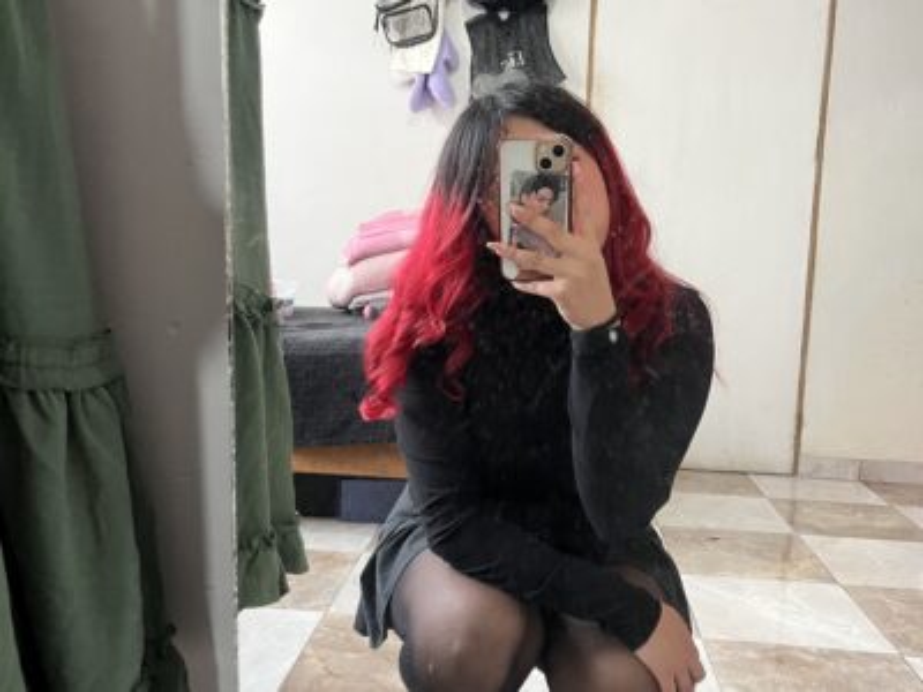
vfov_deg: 53.1
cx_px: 462
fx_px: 693
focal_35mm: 26
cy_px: 346
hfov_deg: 67.3
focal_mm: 5.1
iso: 250
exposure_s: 1/60
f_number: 1.6
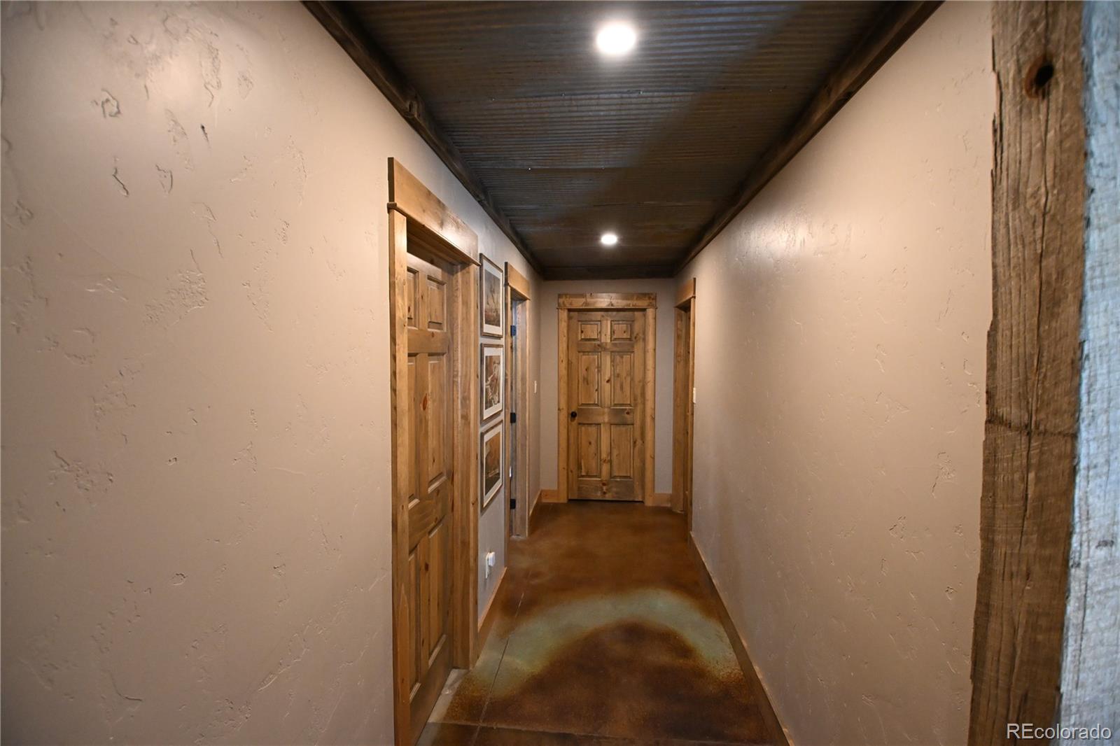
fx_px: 467
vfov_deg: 77.3
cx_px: 560
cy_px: 373
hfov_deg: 100.4
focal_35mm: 15
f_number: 3.5
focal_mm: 10
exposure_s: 1/125
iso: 3200
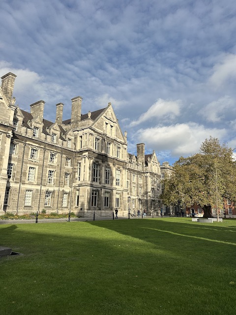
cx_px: 118
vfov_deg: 71.6
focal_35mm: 24
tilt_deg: +12.9
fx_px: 218
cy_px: 158
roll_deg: -0.6
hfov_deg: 56.8
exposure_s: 1/4762
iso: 80
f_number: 1.78
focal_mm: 6.86
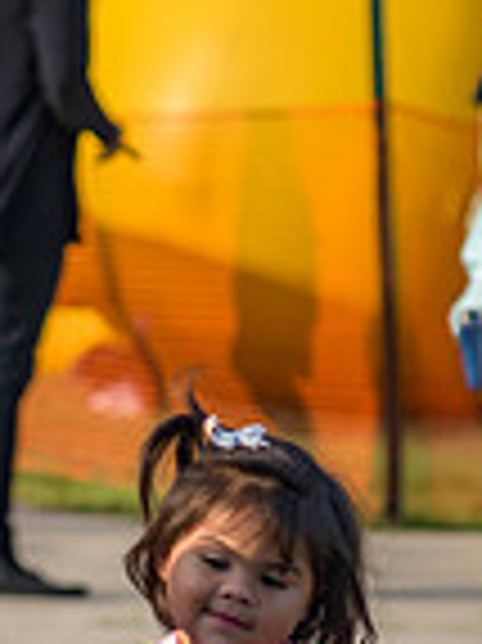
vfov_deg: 5.4
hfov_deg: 4.1
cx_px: 216
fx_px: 6768
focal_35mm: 364
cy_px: 739
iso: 90
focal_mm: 120
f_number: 4
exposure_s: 1/200
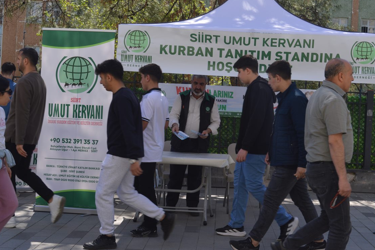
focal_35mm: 55
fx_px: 573
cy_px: 111
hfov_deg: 36.2
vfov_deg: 24.6
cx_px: 216
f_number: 6.3
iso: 100
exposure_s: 1/160
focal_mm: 30
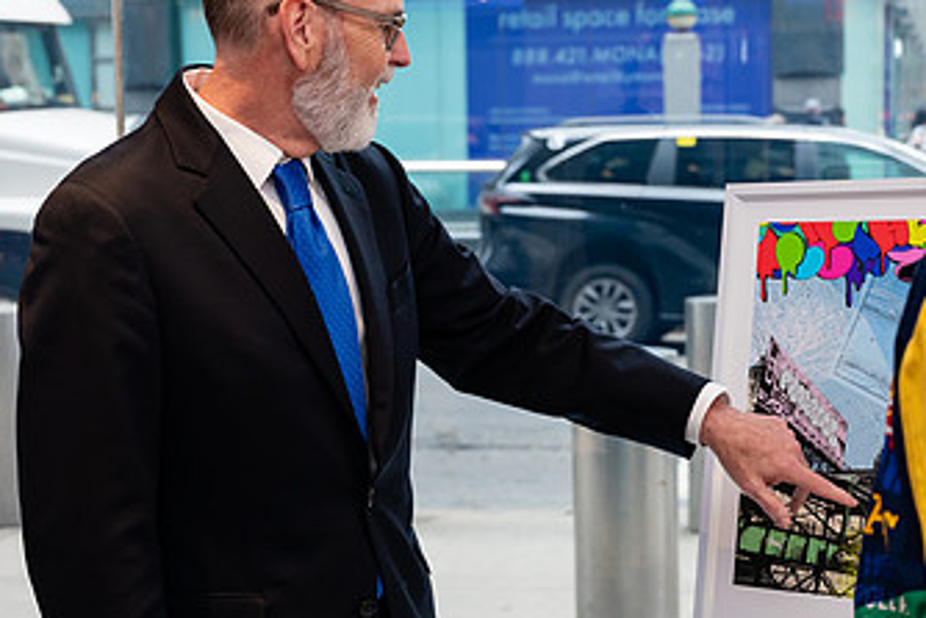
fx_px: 1956
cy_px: 271
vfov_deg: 18.0
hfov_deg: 26.5
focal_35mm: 76
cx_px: 584
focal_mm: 40
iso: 640
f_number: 4
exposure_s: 1/160
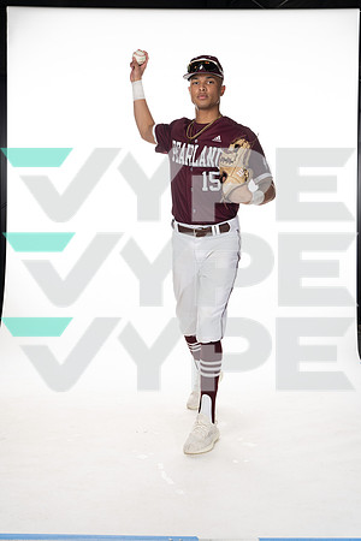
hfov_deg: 27.5
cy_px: 270
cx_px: 180
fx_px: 737
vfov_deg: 40.3
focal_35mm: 49
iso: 400
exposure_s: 1/250
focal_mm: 49
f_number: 6.3
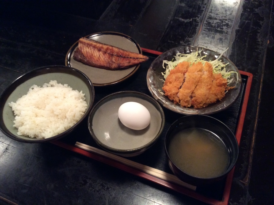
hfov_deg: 56.9
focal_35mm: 32
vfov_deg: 44.1
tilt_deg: -52.9
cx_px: 137
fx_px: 253
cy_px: 102
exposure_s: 1/24
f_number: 2.4
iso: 200
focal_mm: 3.3
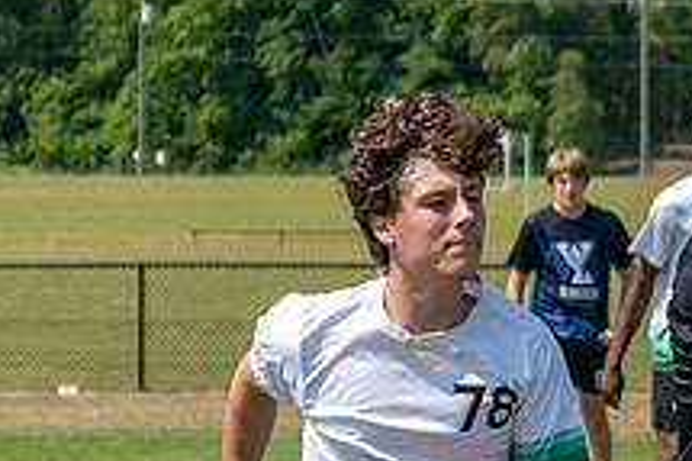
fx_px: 6089
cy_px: 293
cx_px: 868
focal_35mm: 317
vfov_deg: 4.3
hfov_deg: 6.5
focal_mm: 50
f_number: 3.8
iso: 125
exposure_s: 1/2000
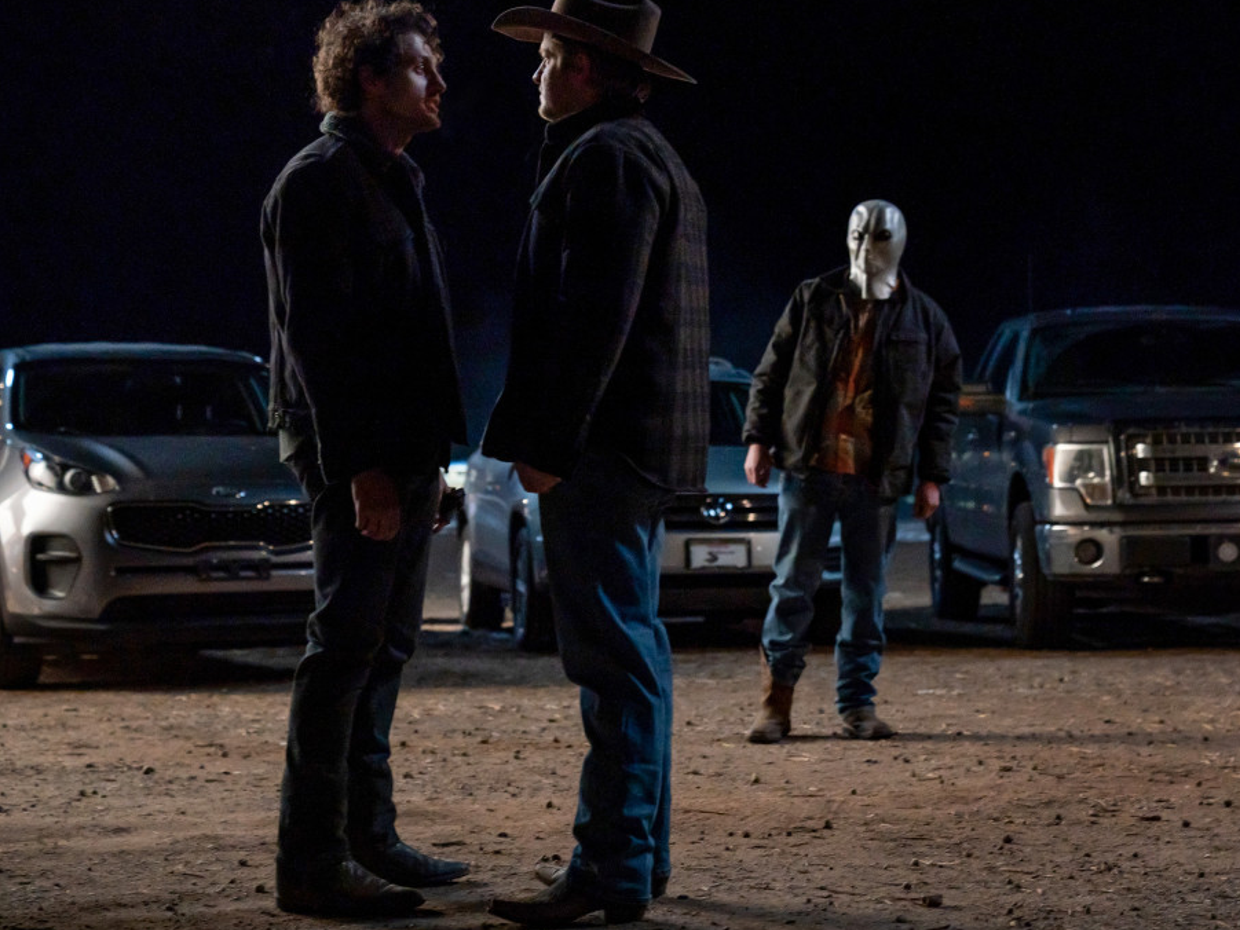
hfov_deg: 26.5
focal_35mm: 73
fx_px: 2615
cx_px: 813
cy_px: 431
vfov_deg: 20.2
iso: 10000
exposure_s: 1/160
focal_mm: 57
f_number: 3.5
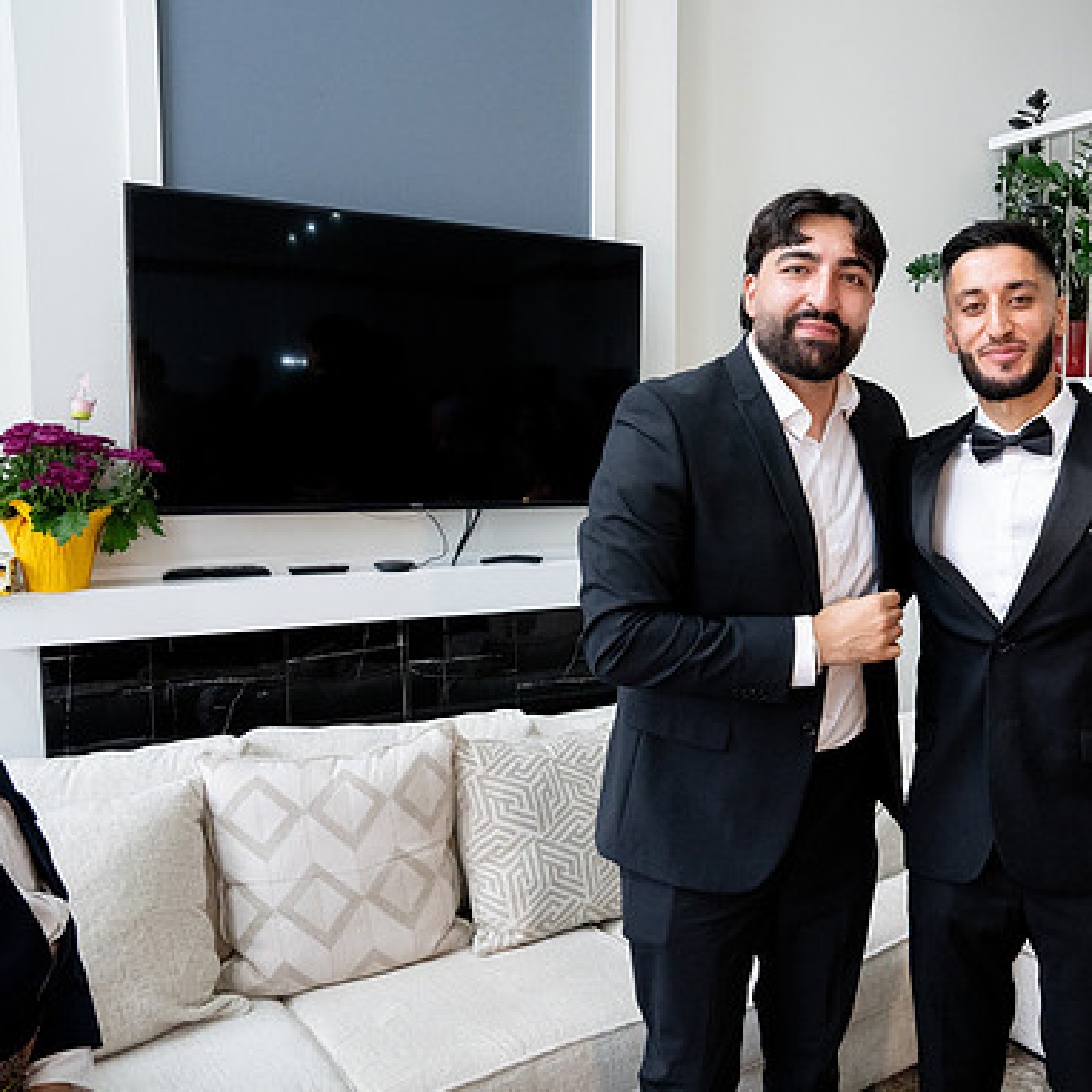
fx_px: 1106
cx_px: 826
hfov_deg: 50.3
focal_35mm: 31
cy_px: 547
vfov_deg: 52.5
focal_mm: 24
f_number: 9
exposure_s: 1/160
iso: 6400
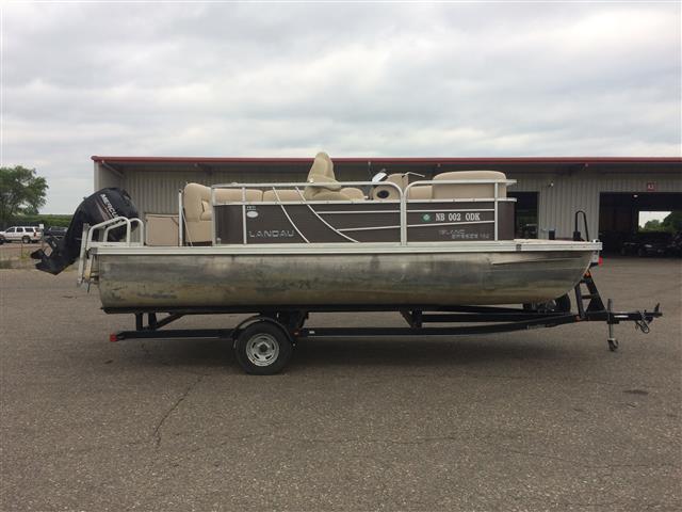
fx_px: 571
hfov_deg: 61.7
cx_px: 341
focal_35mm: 29
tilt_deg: -3.1
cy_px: 256
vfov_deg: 48.2
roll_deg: +0.2
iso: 32
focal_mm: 4.15
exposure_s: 1/345
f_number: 2.2
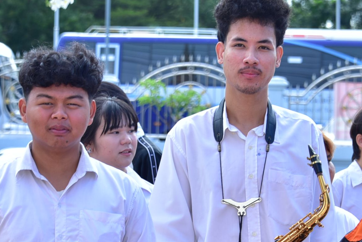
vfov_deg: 7.1
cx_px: 263
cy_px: 196
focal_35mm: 194
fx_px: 1951
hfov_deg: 10.6
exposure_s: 1/200
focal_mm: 90
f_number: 6.3
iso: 160
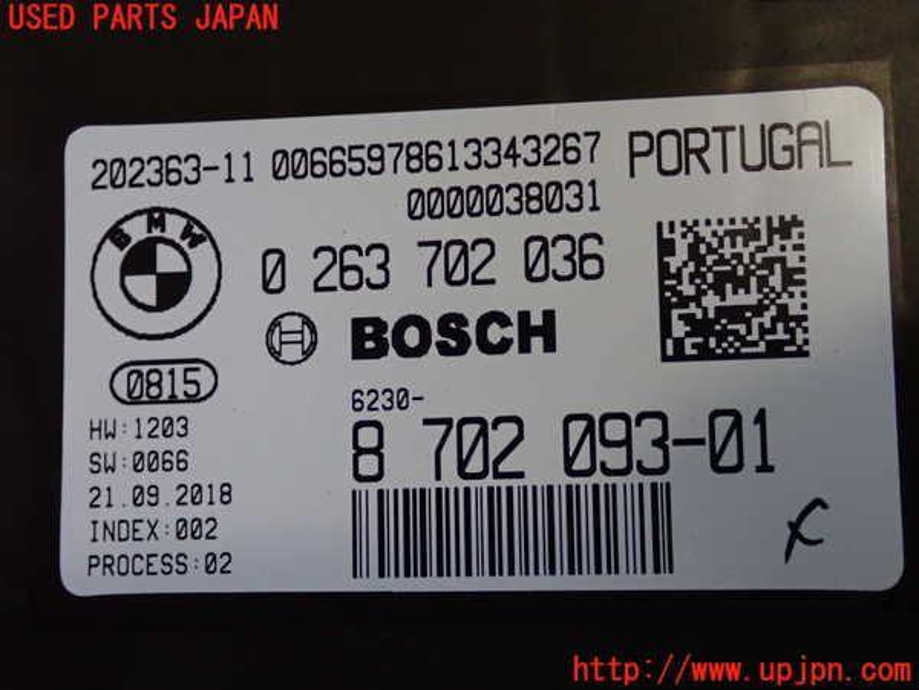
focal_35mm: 58
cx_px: 460
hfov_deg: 33.2
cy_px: 345
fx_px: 1540
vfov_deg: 25.2
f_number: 3.5
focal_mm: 10.35
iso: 1000
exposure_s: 1/250
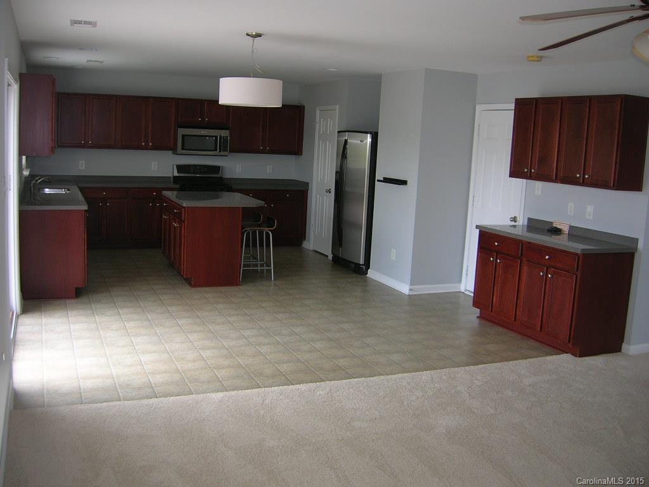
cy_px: 244
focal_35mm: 34
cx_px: 324
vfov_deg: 41.8
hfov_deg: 54.0
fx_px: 637
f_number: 2.9
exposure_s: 1/30
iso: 50
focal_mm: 5.7
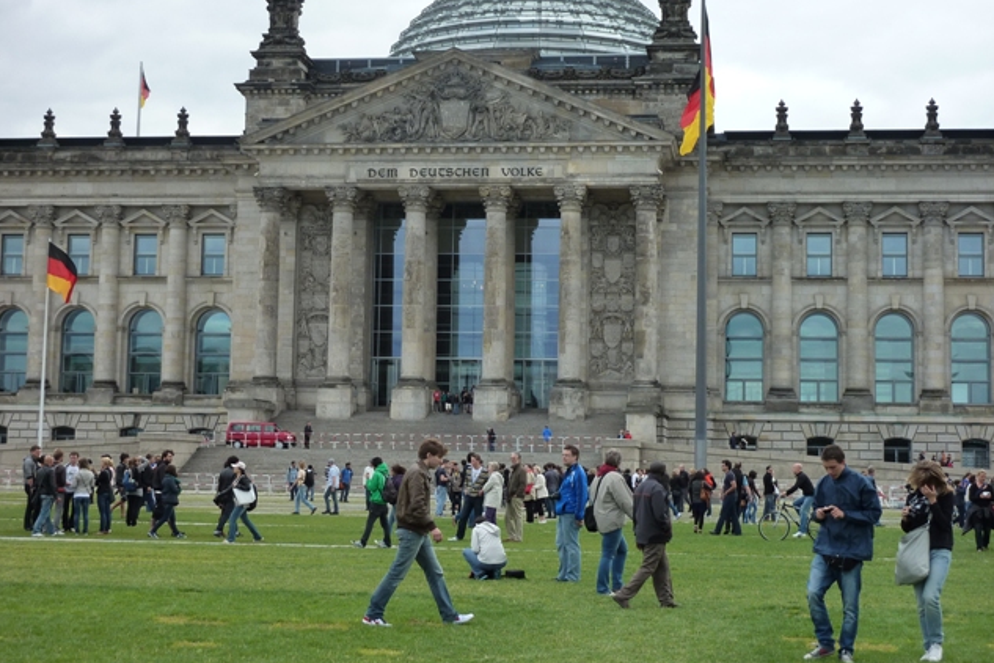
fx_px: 1712
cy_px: 313
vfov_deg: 21.9
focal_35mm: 62
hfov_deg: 32.4
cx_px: 496
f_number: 3.9
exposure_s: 1/400
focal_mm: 9.7
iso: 125
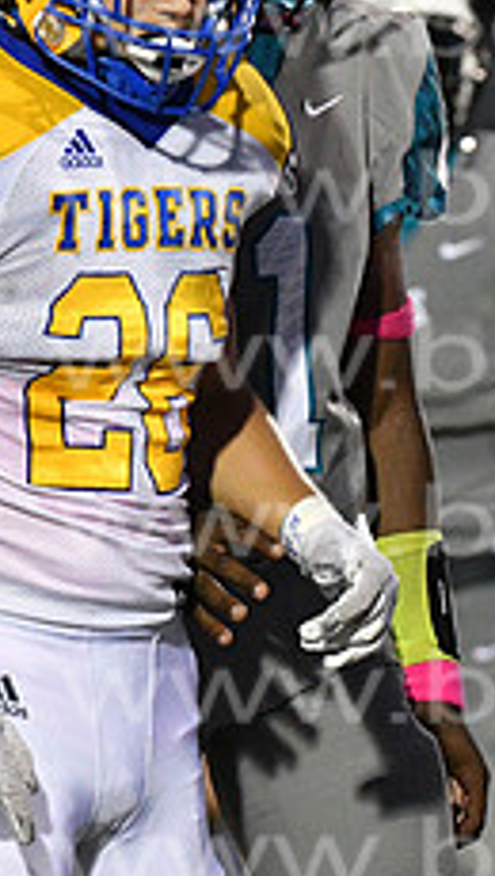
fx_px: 27596
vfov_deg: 1.8
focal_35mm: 1187
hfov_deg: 1.0
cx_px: 921
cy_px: 280
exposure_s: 1/800
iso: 8000
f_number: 4.5
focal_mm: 300
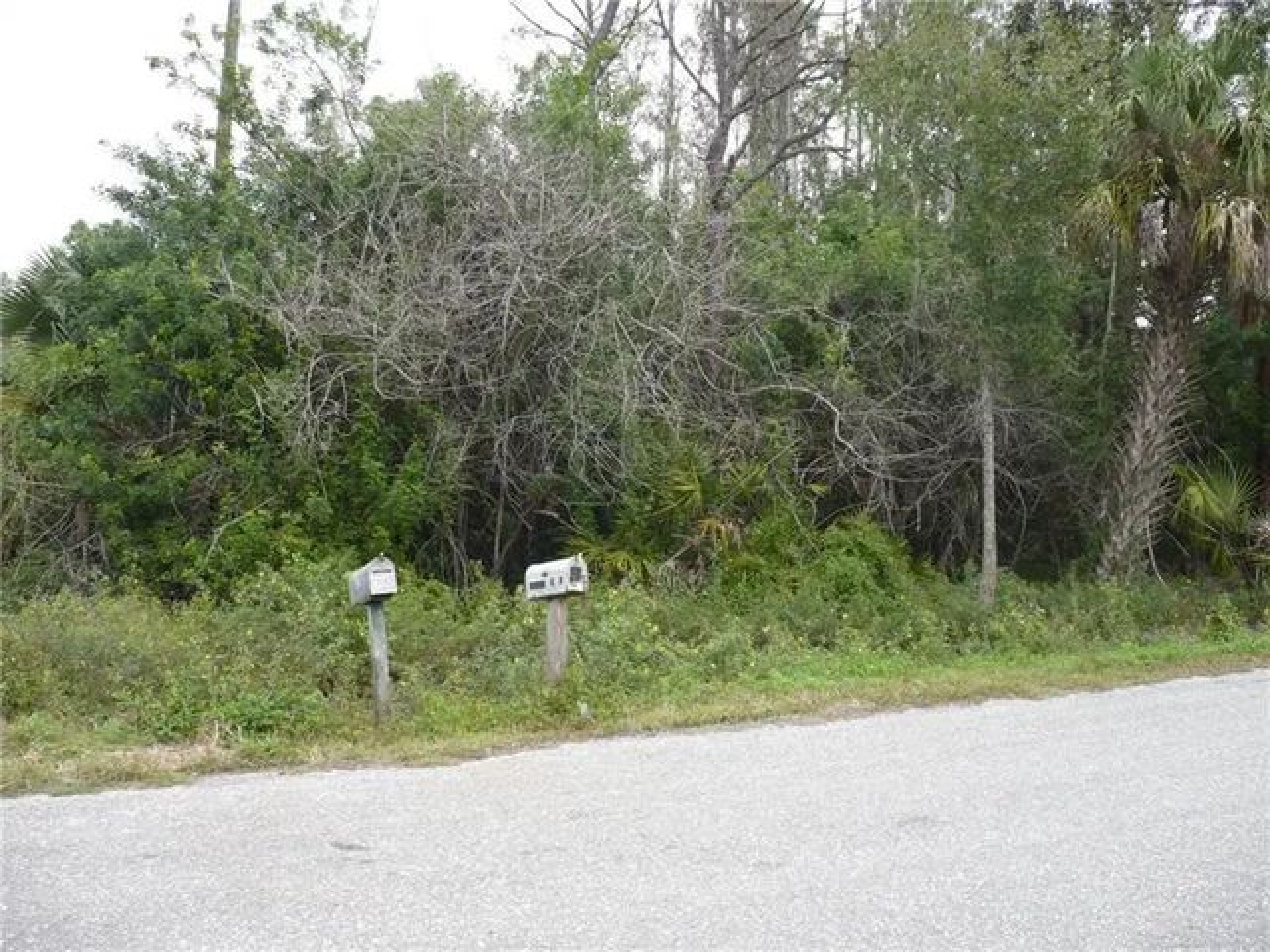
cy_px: 476
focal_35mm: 35
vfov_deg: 40.7
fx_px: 1284
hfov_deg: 52.6
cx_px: 635
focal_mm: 5.8
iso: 100
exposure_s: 1/160
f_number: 2.8
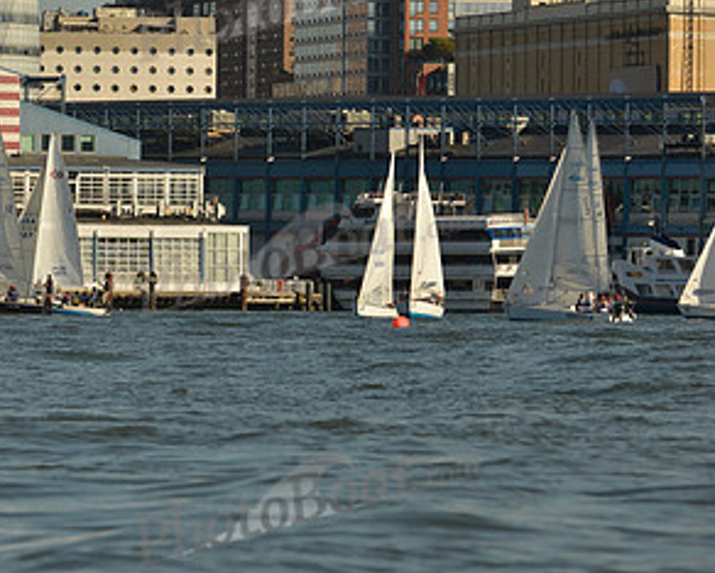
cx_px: 10
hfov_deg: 5.2
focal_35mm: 373
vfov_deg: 4.2
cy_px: 160
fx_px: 7898
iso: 200
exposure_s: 1/1000
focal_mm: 200
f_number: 8
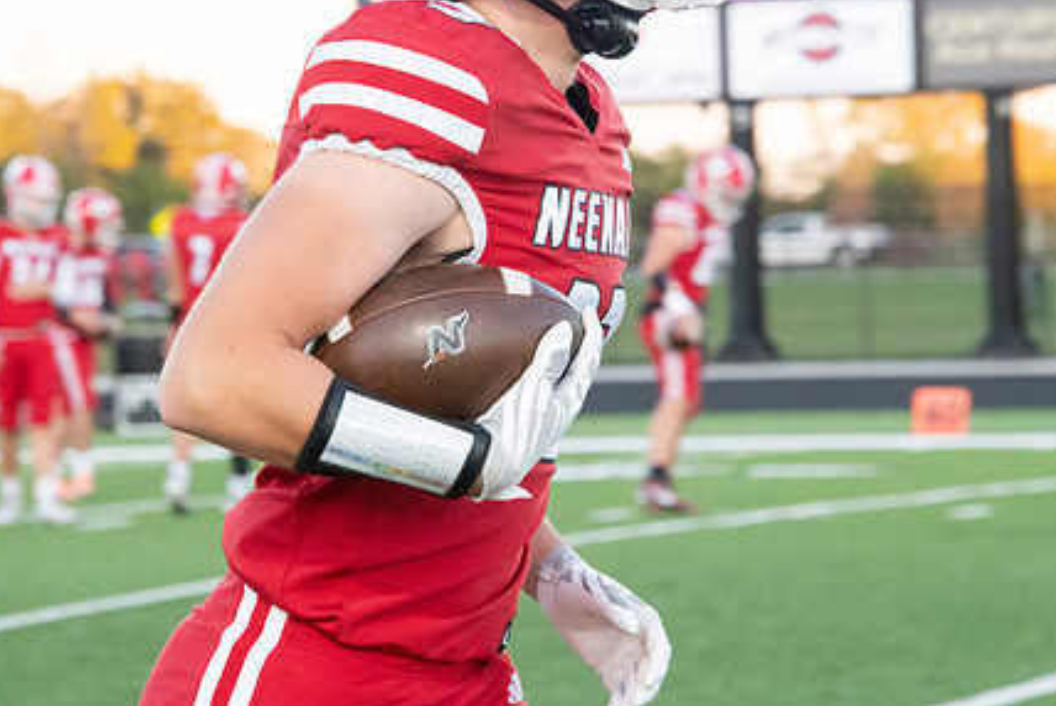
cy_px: 231
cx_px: 526
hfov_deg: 7.6
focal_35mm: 271
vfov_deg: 5.1
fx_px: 7954
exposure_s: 1/500
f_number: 9
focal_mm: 200
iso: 8000
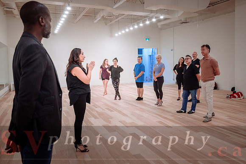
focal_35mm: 33
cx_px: 132
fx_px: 223
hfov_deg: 57.8
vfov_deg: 40.4
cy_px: 75
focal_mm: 29
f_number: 2.8
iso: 1600
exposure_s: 1/160
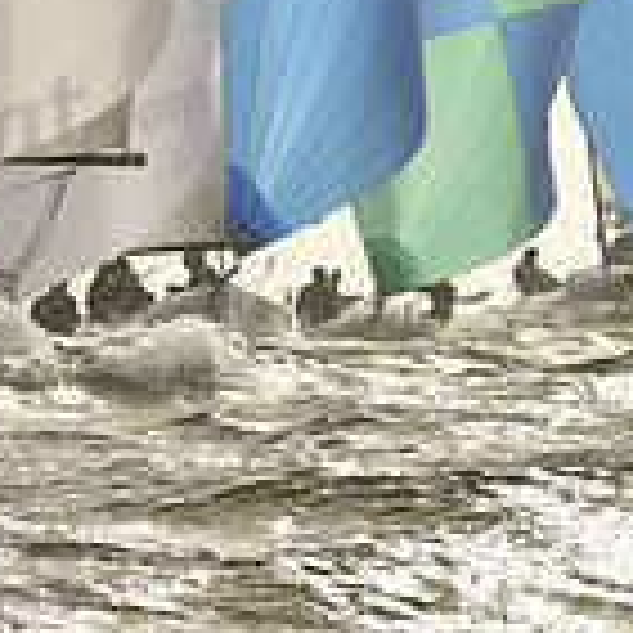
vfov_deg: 2.5
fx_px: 14461
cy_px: -132
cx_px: 444
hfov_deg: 2.5
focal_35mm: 699
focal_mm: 200
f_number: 9
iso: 320
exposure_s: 1/1250
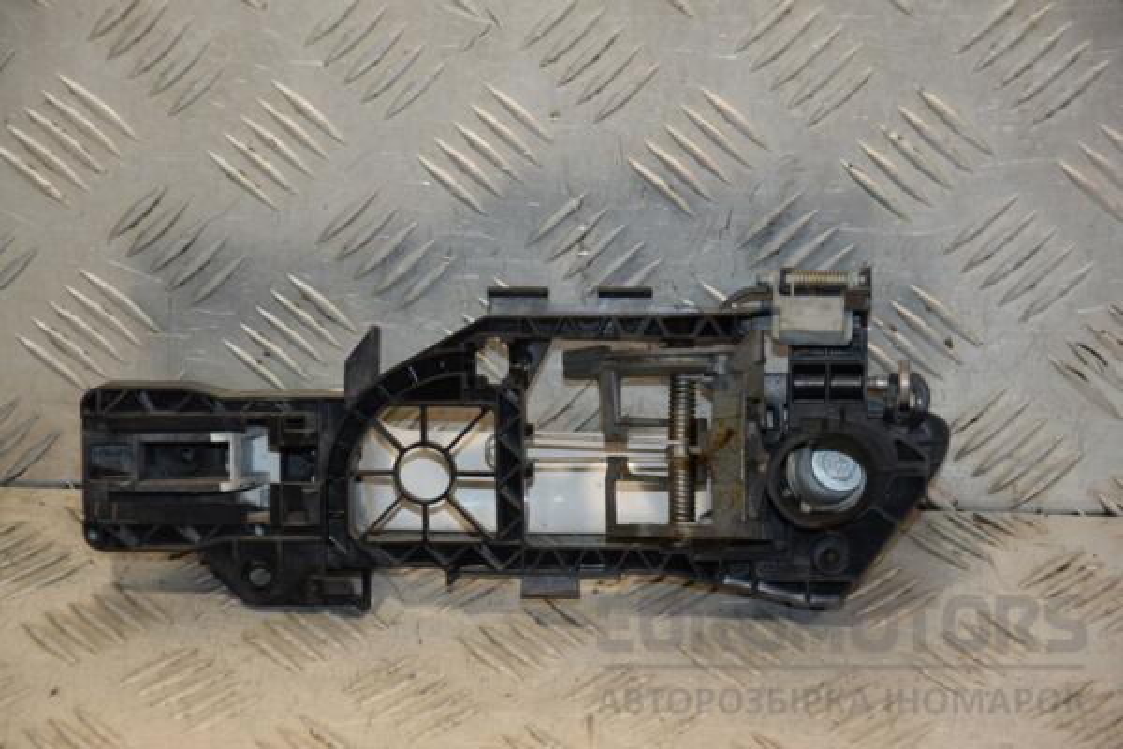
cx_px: 562
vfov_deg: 10.8
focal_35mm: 128
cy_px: 374
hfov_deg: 16.1
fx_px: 3977
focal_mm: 85
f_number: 5.6
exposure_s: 1/200
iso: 800
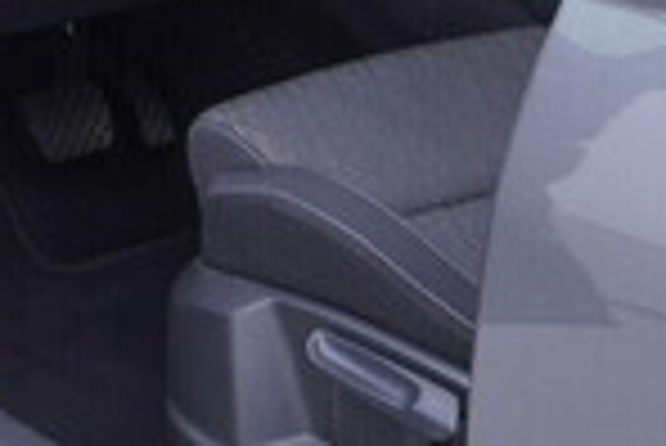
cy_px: -164
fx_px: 2481
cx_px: -405
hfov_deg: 14.1
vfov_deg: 10.0
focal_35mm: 134
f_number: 3.2
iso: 125
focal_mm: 24
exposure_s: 1/50
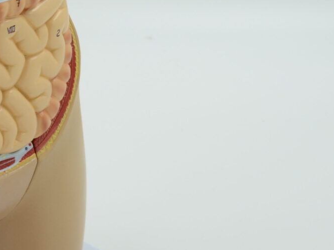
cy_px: -133
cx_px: -50
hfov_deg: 10.1
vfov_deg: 7.6
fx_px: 1861
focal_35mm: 193
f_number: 8
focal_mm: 35
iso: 200
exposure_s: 1/80
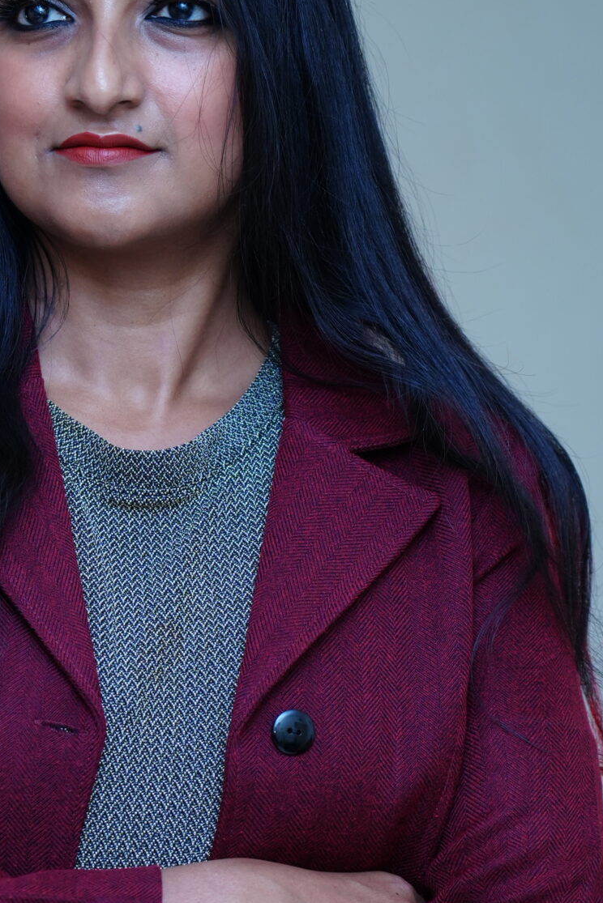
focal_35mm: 241
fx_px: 6051
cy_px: 555
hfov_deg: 5.7
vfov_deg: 8.5
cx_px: 134
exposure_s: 1/125
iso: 640
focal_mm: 105
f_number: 4
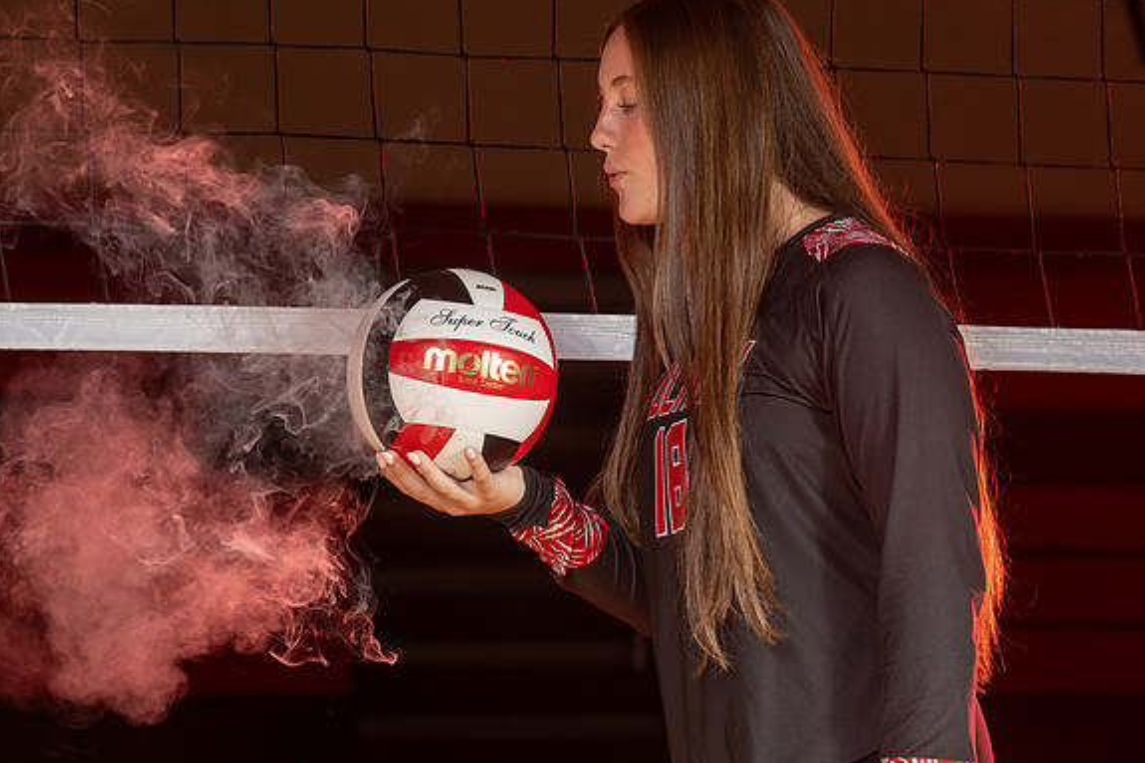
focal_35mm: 186
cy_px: 370
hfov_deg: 11.1
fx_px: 5914
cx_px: 718
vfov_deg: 7.4
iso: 125
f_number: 6.3
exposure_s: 1/200
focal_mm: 120
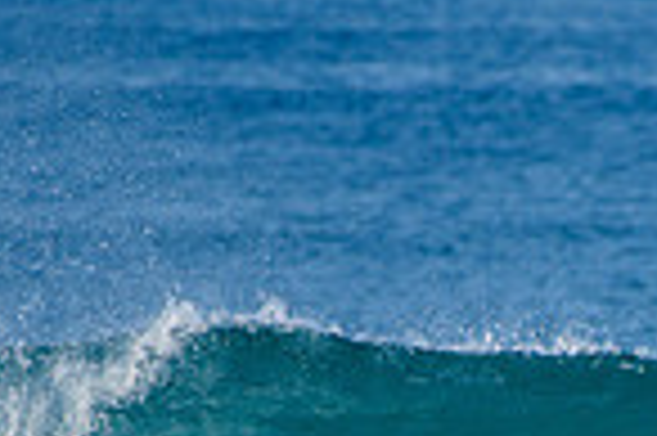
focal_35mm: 1992
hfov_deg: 1.0
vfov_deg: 0.7
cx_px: 684
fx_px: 36313
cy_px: 708
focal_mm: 500
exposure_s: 1/1600
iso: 180
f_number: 5.6
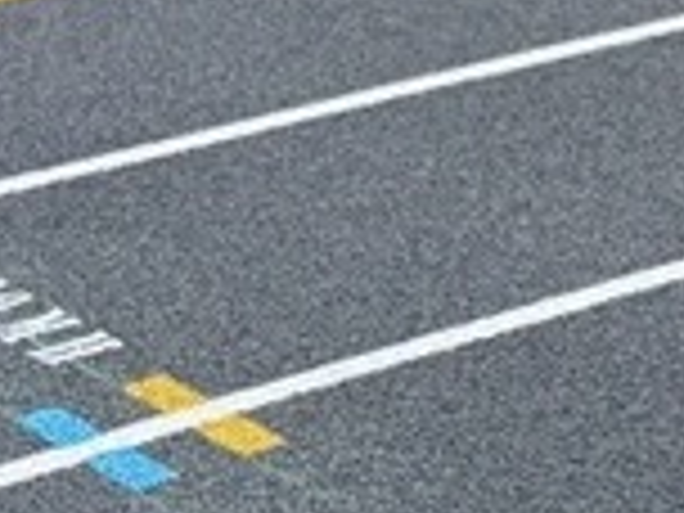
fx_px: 3201
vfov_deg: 9.1
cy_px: 482
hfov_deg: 10.5
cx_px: 1620
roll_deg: -0.9
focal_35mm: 162
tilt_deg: -25.6
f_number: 1.78
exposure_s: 1/7353
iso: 80
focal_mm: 6.76
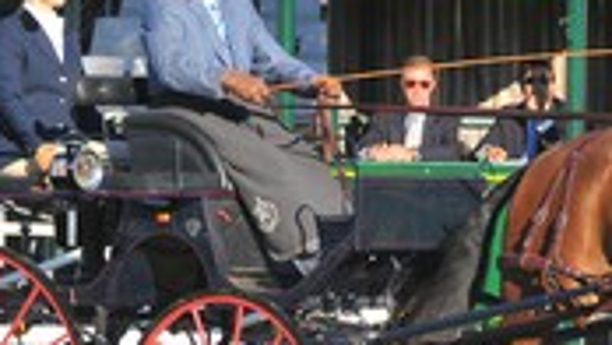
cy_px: 217
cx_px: 531
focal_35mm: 671
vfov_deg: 1.8
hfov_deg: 3.2
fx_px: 10898
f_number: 5.6
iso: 320
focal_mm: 165
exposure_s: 1/800
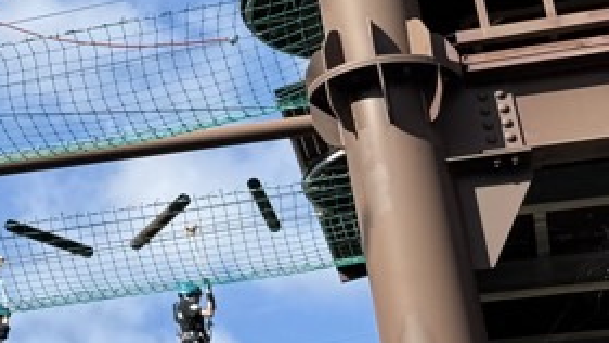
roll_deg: -4.0
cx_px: -501
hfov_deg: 15.4
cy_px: -50
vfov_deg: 10.1
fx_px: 1921
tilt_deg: +30.5
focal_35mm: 119
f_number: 1.78
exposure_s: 1/3597
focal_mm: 6.76
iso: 80
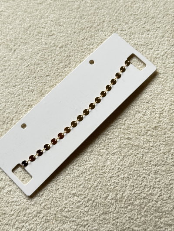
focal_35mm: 48
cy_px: 116
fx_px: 322
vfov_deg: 39.6
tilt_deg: -74.2
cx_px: 87
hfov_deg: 30.3
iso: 64
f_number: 1.78
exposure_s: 1/144
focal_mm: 6.76
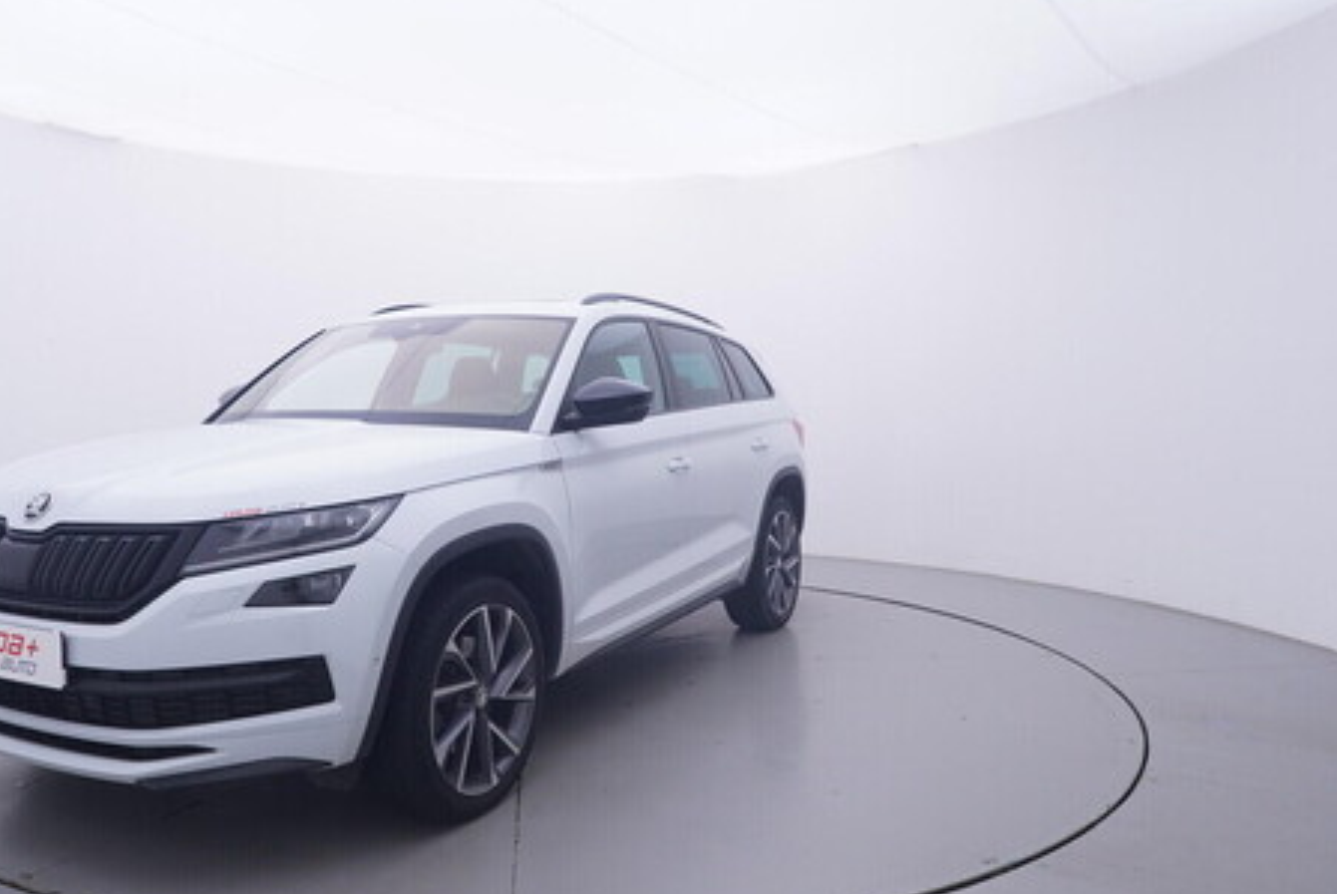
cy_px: 456
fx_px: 1027
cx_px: 567
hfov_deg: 65.8
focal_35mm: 28
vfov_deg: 47.1
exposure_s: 1/80
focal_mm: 15
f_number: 5
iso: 200
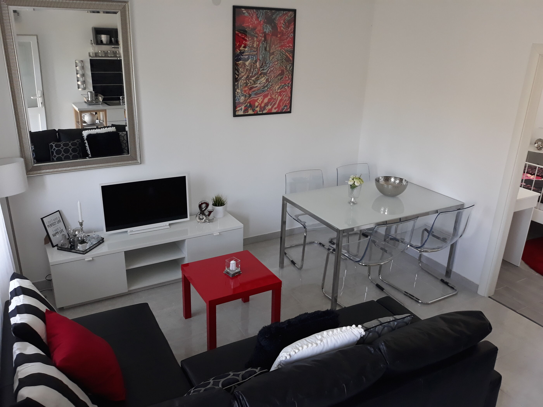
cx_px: 272
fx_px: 424
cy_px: 204
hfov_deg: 65.3
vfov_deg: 51.4
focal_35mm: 27
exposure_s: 1/50
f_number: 1.7
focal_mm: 3.71
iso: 100
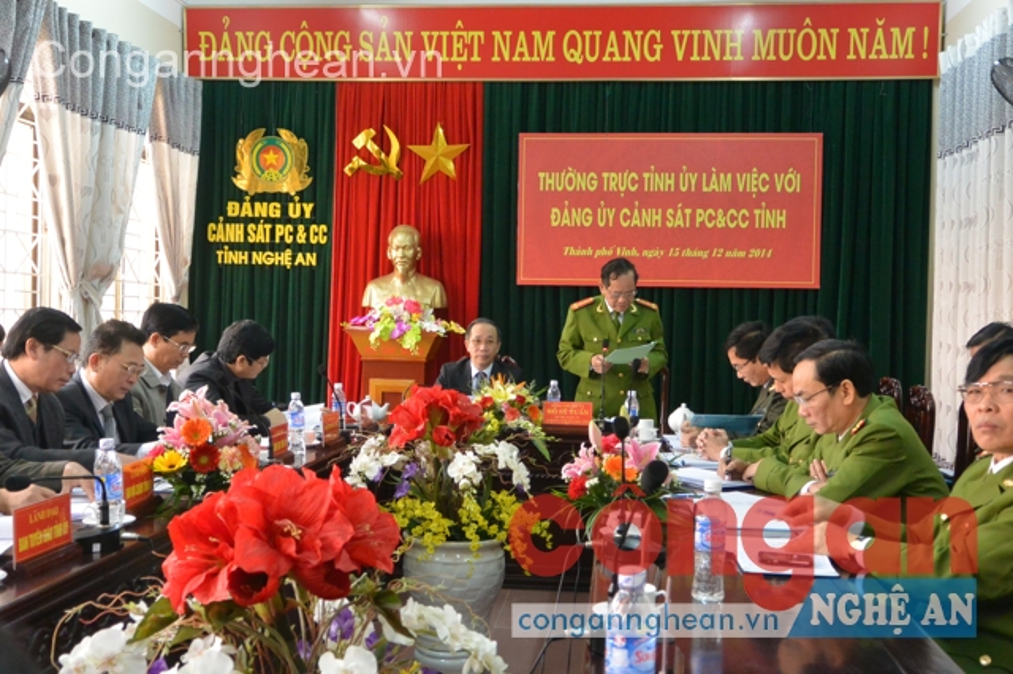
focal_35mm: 40
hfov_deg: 48.5
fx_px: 1125
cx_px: 506
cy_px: 337
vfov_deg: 33.4
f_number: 4.2
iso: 1000
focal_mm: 15.1
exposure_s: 1/30
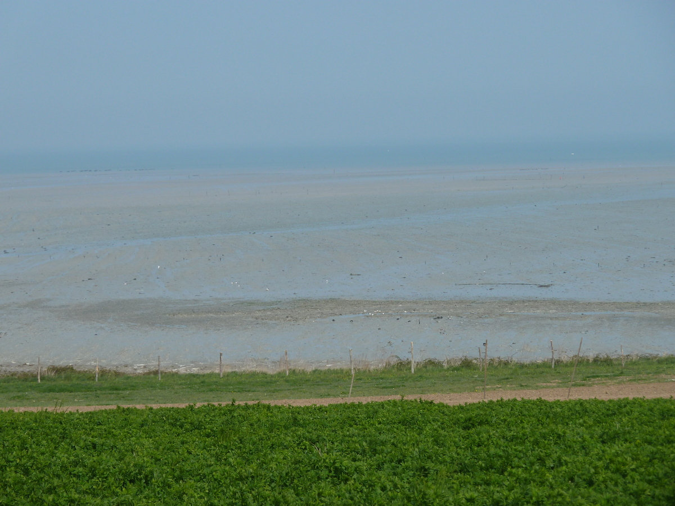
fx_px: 3081
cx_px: 338
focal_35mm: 158
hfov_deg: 12.5
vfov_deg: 9.4
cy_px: 253
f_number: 5.6
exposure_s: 1/500
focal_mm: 25.9
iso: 80
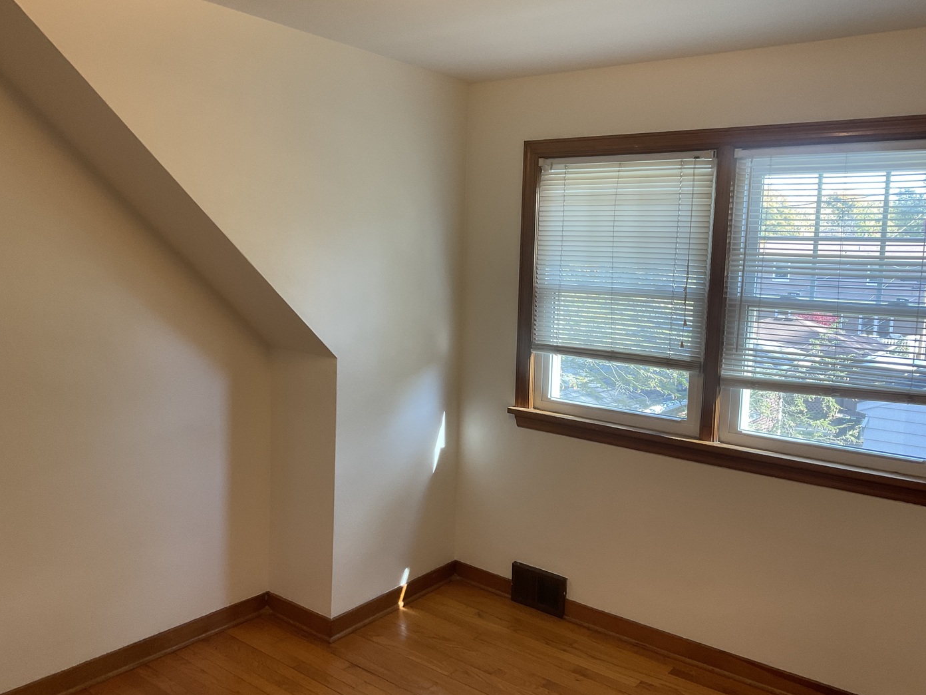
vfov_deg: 46.8
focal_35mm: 30
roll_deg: -2.3
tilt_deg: -6.4
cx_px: 469
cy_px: 338
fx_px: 803
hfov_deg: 60.0
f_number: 1.8
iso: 40
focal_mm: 3
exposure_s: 1/60
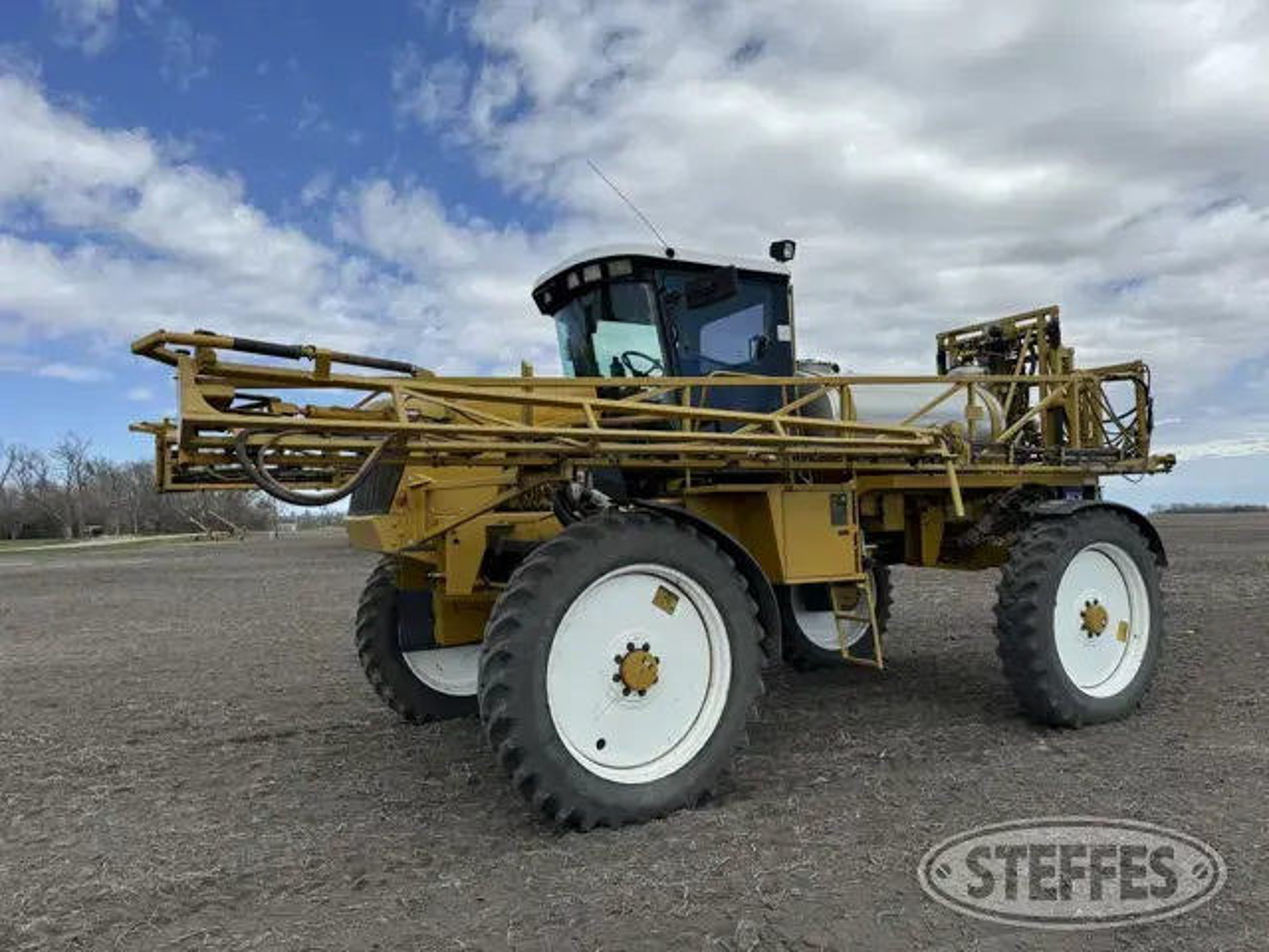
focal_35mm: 24
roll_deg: +0.9
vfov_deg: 56.8
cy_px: 476
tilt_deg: +1.6
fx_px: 880
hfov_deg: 71.6
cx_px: 634
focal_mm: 6.76
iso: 80
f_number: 1.78
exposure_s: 1/5814
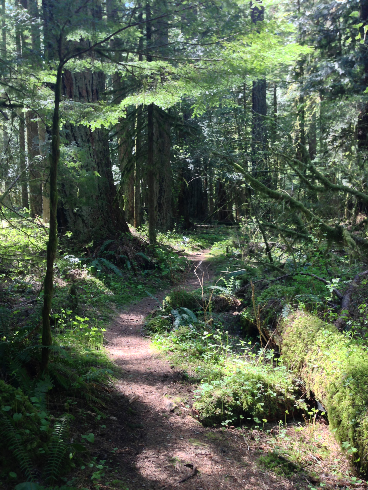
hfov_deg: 42.9
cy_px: 245
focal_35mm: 33
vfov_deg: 55.4
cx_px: 184
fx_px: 468
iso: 50
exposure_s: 1/20
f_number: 2.4
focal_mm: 4.13
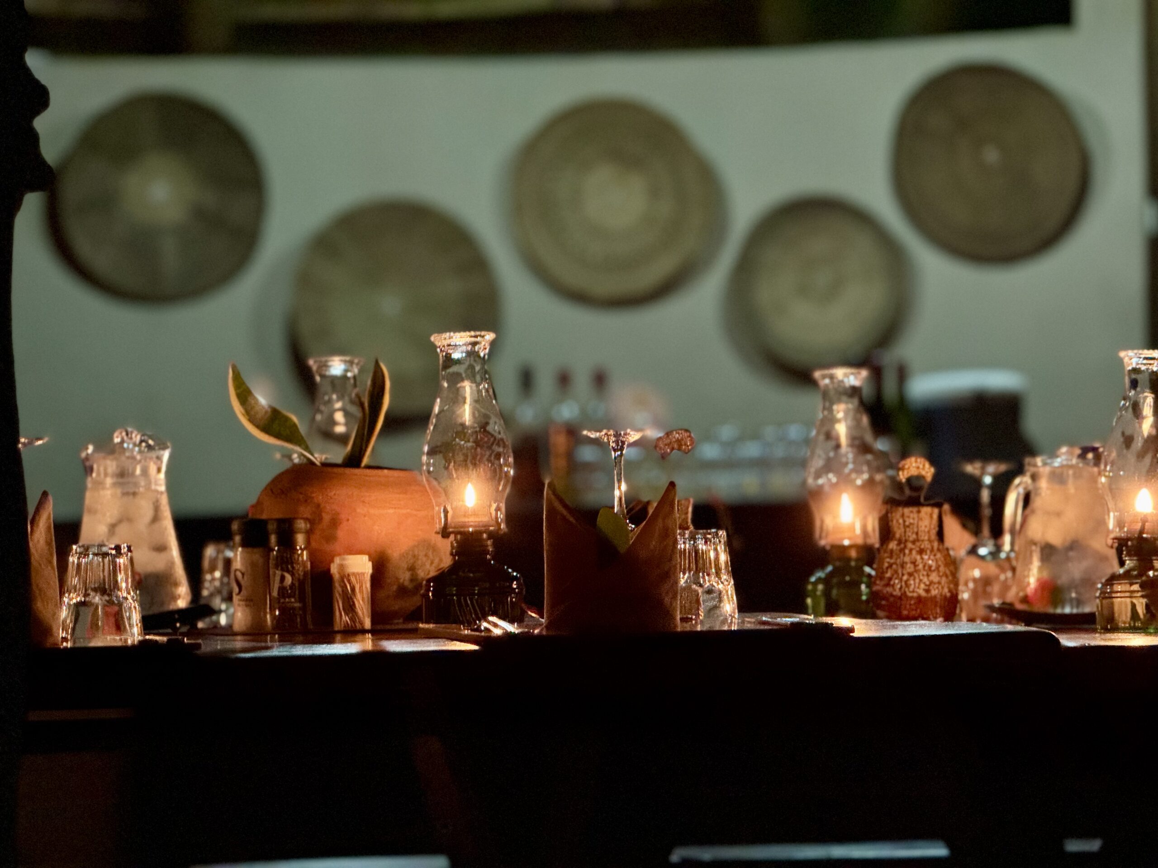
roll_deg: +1.0
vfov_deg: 12.3
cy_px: 434
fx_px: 4014
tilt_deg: +2.5
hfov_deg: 16.4
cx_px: 579
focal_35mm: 120
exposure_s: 1/30
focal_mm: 15.66
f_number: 2.8
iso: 1600
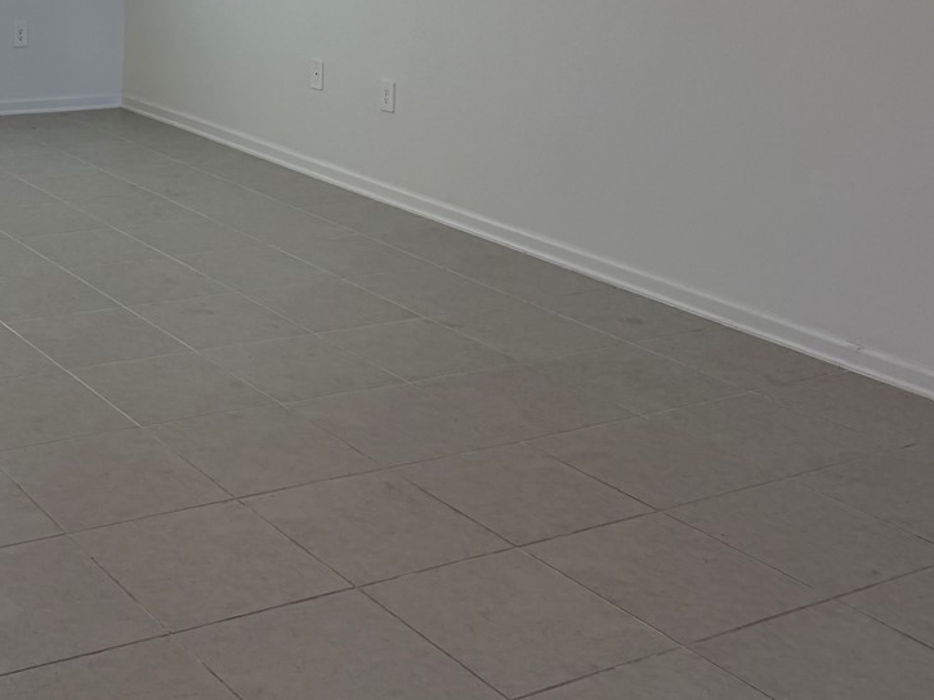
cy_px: -24
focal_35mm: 53
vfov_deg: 25.9
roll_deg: -2.2
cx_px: 59
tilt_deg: -5.4
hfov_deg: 33.8
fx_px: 1429
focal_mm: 6.76
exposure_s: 1/232
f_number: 1.78
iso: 100
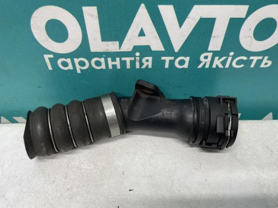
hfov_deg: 67.3
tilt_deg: -46.1
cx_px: 139
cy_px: 104
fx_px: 209
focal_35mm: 26
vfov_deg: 53.1
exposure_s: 1/100
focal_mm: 4.2
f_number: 1.6
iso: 125
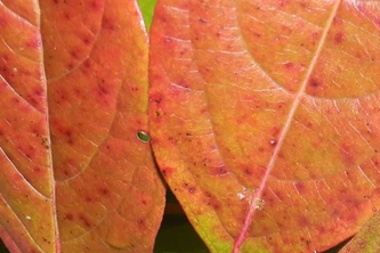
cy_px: 91
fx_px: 1045
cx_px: 297
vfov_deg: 13.8
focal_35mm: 99
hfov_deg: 20.4
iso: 200
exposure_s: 1/30
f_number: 7.6
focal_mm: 7.3
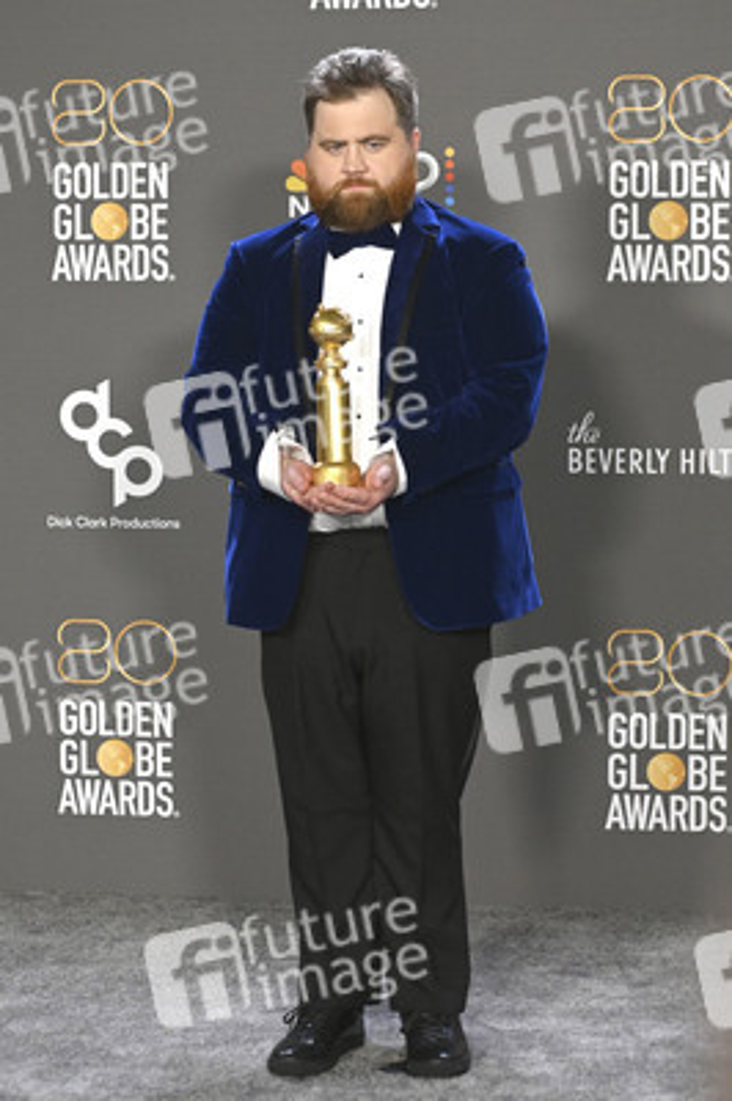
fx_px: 2811
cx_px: 366
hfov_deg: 14.8
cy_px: 550
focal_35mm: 92
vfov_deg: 22.2
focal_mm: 92
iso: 6400
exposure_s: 1/500
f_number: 6.3
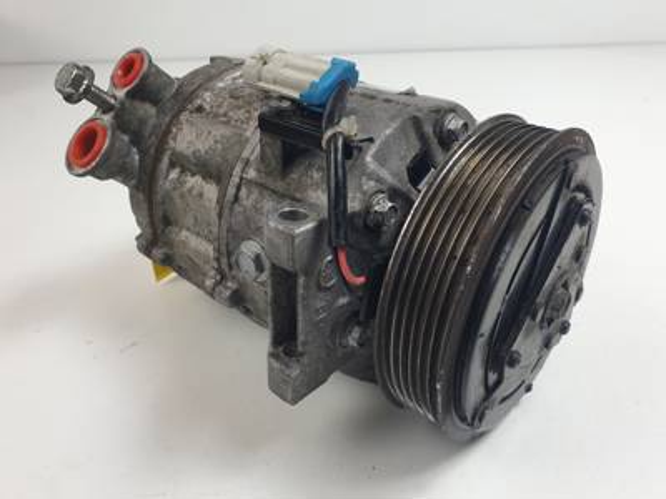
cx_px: 333
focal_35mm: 26
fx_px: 500
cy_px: 250
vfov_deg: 53.1
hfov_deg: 67.3
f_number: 2.4
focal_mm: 4.3
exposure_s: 1/130
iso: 50
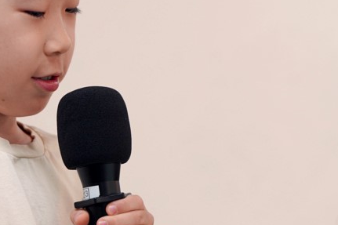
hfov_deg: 5.5
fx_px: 3529
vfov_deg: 3.7
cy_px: 80
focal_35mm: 376
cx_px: 69
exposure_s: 1/200
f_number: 4
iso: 800
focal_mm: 180
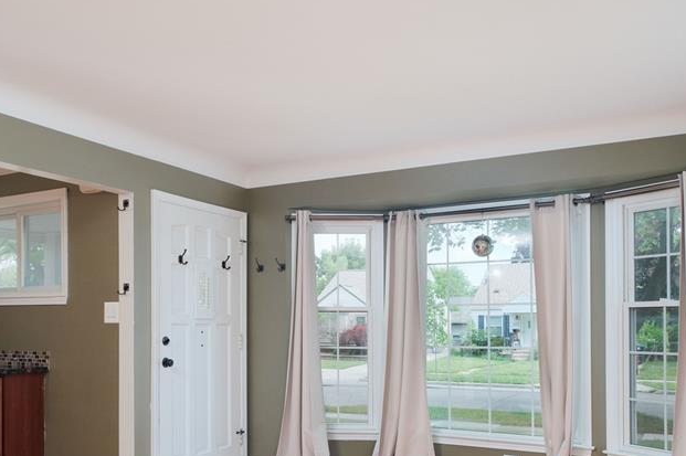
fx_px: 628
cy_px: 336
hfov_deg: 57.2
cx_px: 330
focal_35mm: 33
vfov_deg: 39.0
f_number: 6.4
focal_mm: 13.3
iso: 800
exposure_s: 1/125
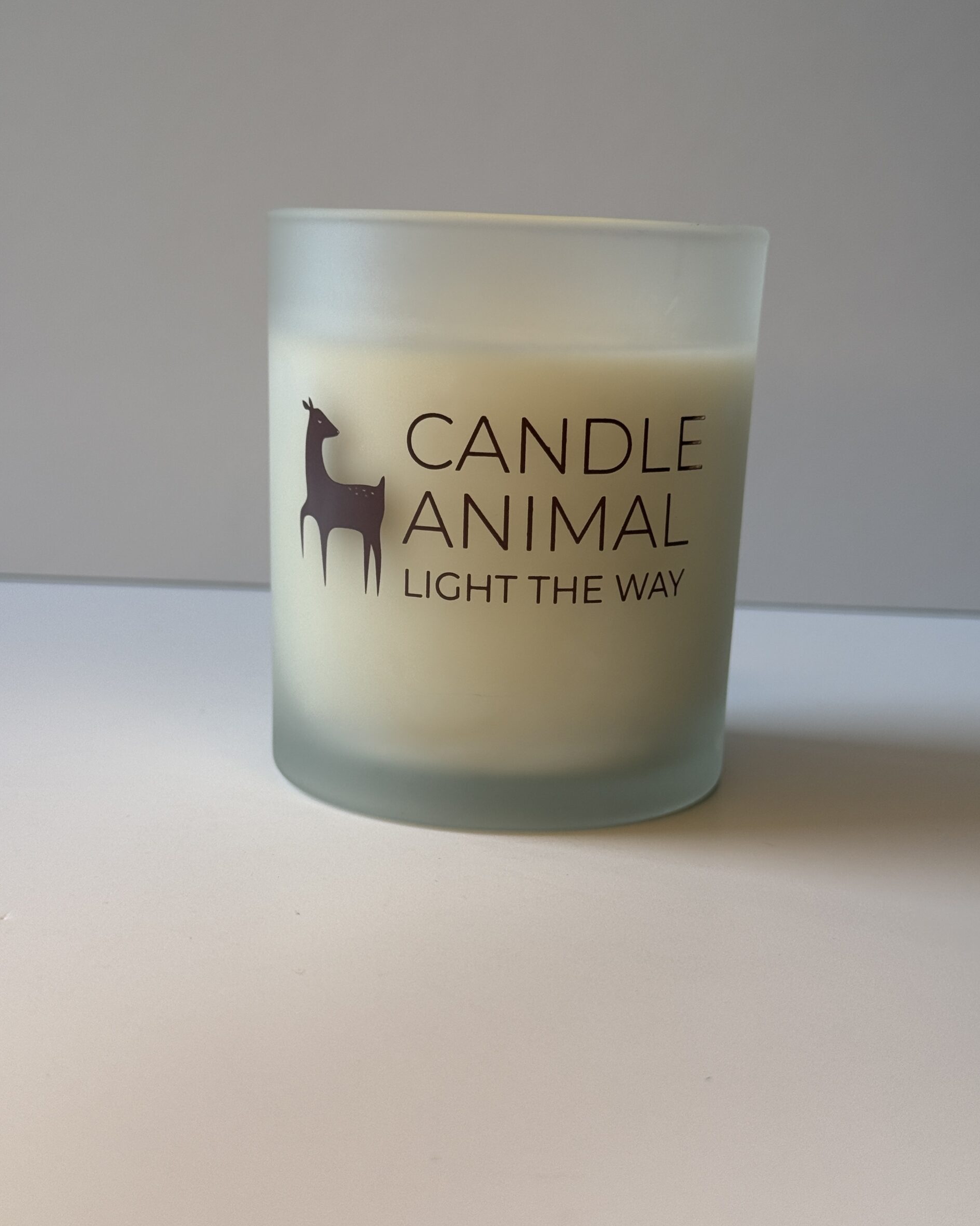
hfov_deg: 29.7
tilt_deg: -9.3
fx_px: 1849
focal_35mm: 51
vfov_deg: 36.6
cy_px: 567
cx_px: 499
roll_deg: -1.6
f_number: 1.78
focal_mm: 6.76
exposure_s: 1/578
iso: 64
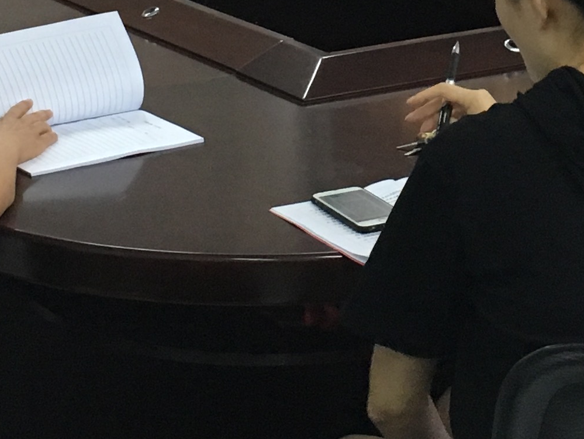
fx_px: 1975
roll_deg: +0.7
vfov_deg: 12.3
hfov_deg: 16.8
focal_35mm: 117
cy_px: -112
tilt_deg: -9.8
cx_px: 390
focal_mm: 4.15
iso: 200
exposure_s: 1/33
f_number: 2.2
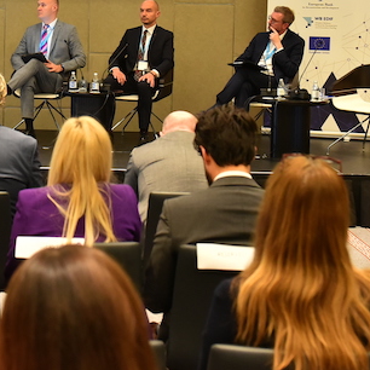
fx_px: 967
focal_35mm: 80
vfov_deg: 21.3
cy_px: 49
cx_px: 21
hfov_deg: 21.1
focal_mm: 36
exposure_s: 1/20
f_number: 4
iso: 2500
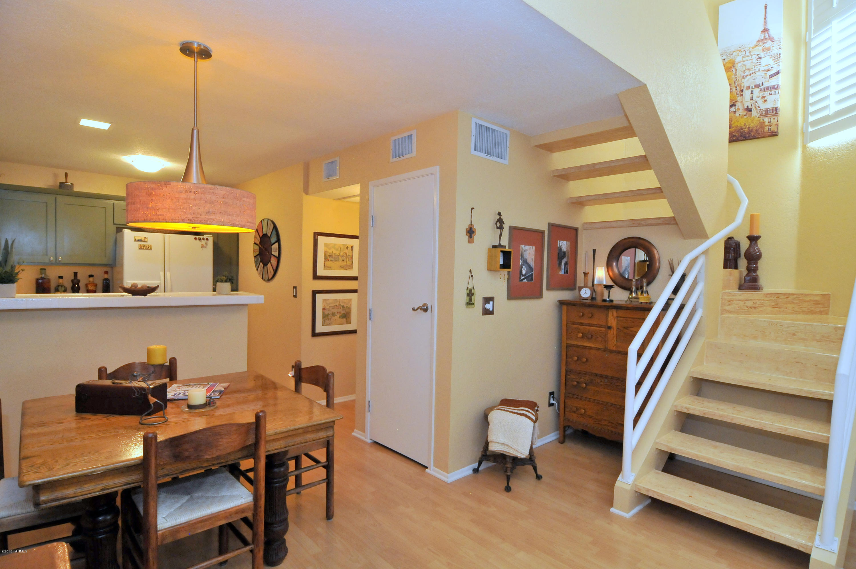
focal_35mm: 18
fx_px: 427
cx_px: 428
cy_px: 284
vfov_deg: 67.2
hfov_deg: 90.1
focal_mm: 12
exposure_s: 1/30
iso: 1250
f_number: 5.6
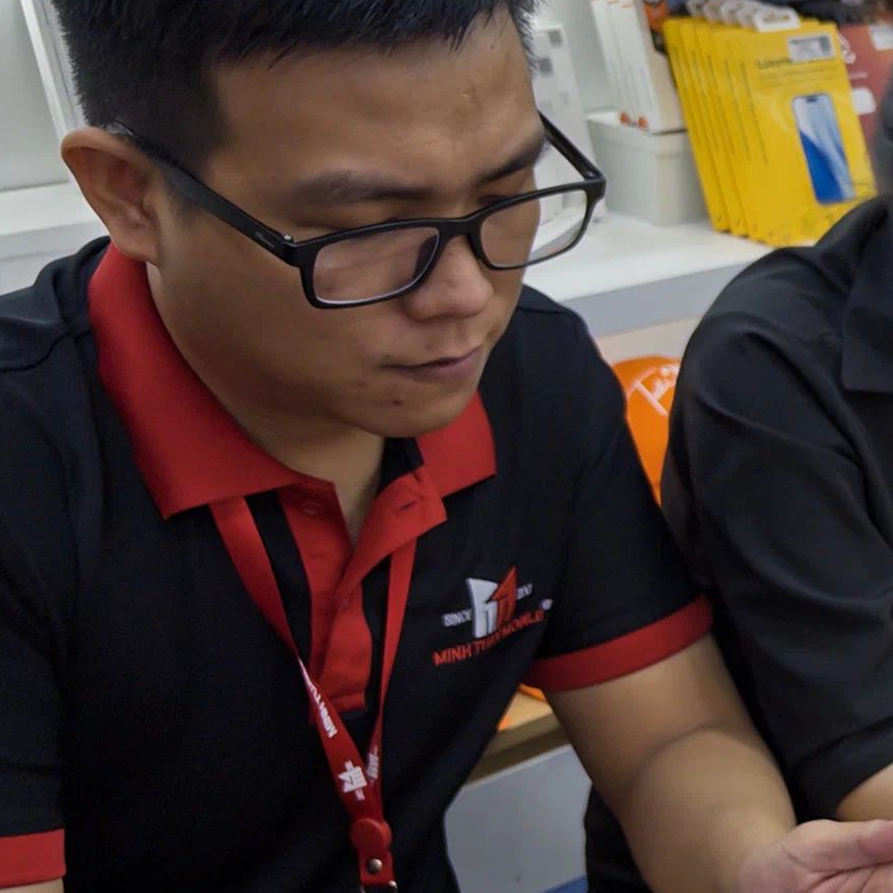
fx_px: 1985
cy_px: 533
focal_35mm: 68
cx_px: 1299
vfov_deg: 25.3
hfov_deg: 21.6
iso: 50
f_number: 1.6
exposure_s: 1/319
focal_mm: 5.96
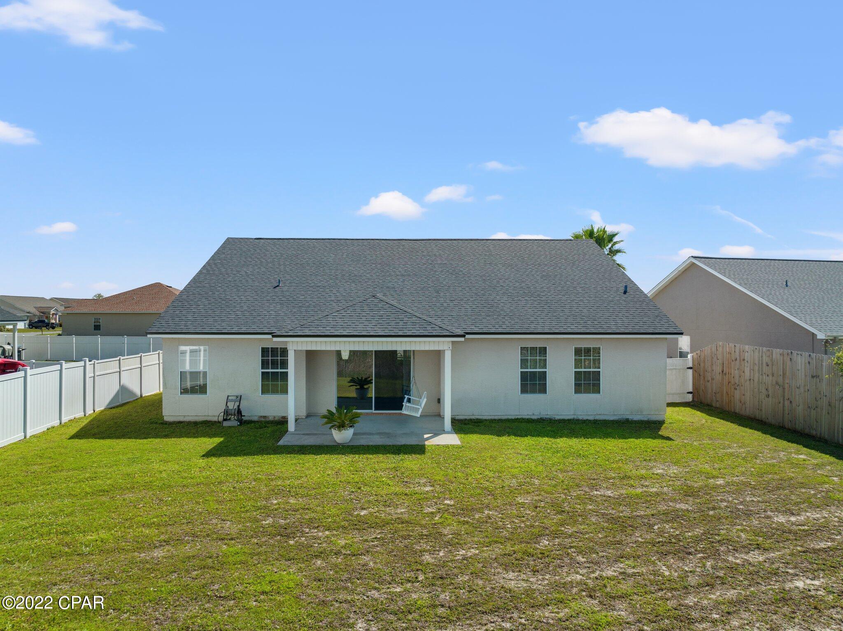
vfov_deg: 56.8
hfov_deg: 71.6
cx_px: 422
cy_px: 316
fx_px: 584
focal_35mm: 24
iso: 100
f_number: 4
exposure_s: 1/80
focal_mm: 12.29
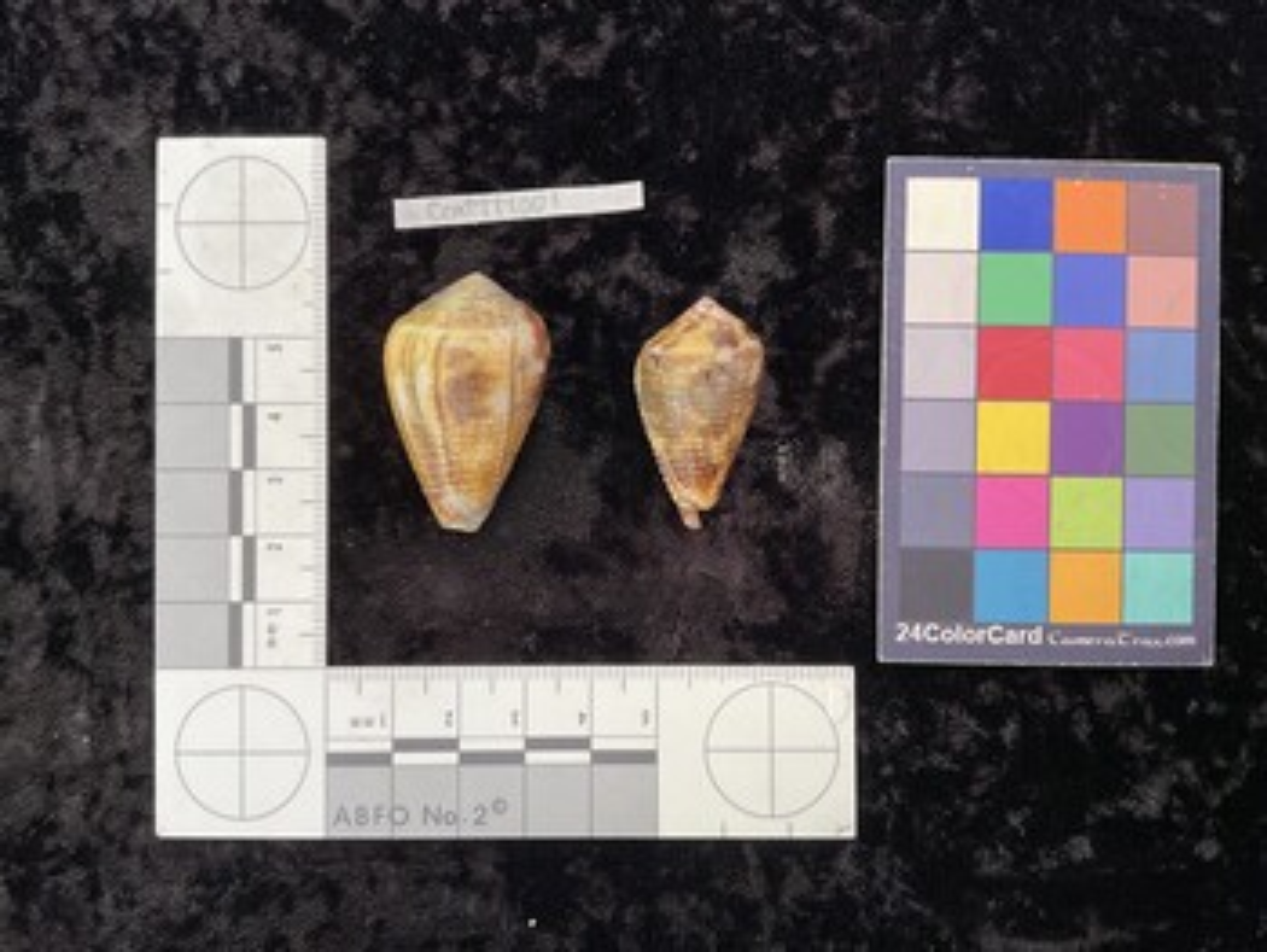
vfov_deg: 48.3
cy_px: 476
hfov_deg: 61.6
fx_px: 1062
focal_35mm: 29
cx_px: 634
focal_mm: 3
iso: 64
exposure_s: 1/60
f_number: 1.8
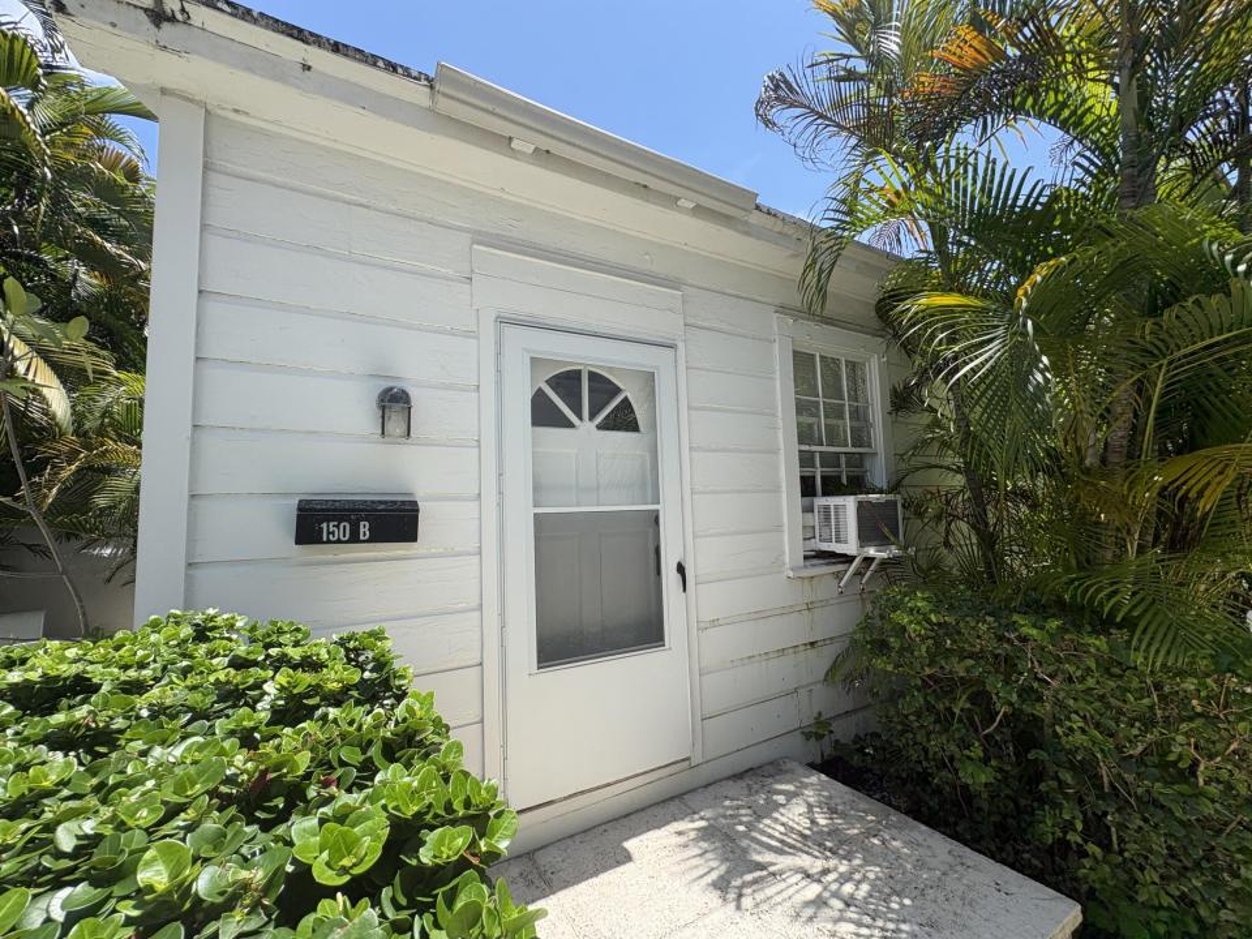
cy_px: 470
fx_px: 506
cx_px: 626
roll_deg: +2.5
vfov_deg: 85.7
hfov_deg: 102.1
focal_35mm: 14
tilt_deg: +4.7
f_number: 2.2
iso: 50
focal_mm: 2.22
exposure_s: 1/932
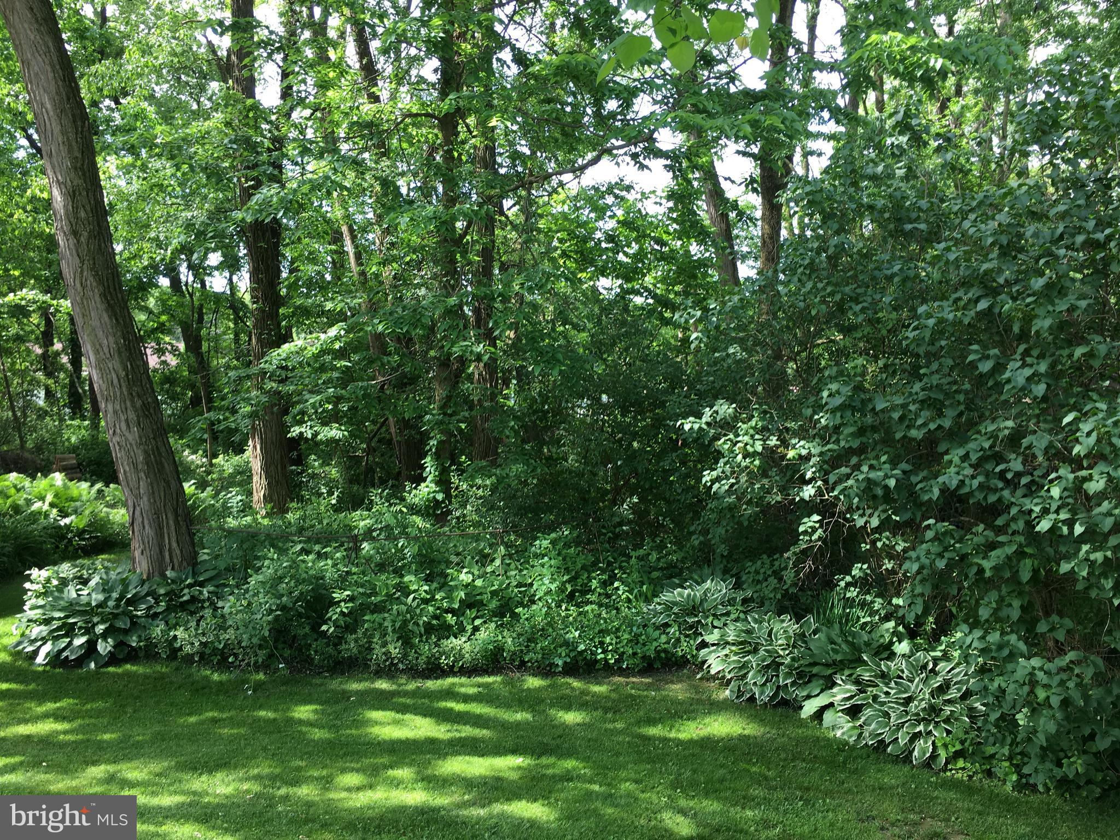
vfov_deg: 48.2
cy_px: 420
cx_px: 560
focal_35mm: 29
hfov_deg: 61.7
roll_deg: -0.6
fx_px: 938
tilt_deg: -6.2
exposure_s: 1/120
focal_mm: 4.15
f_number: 2.2
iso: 25
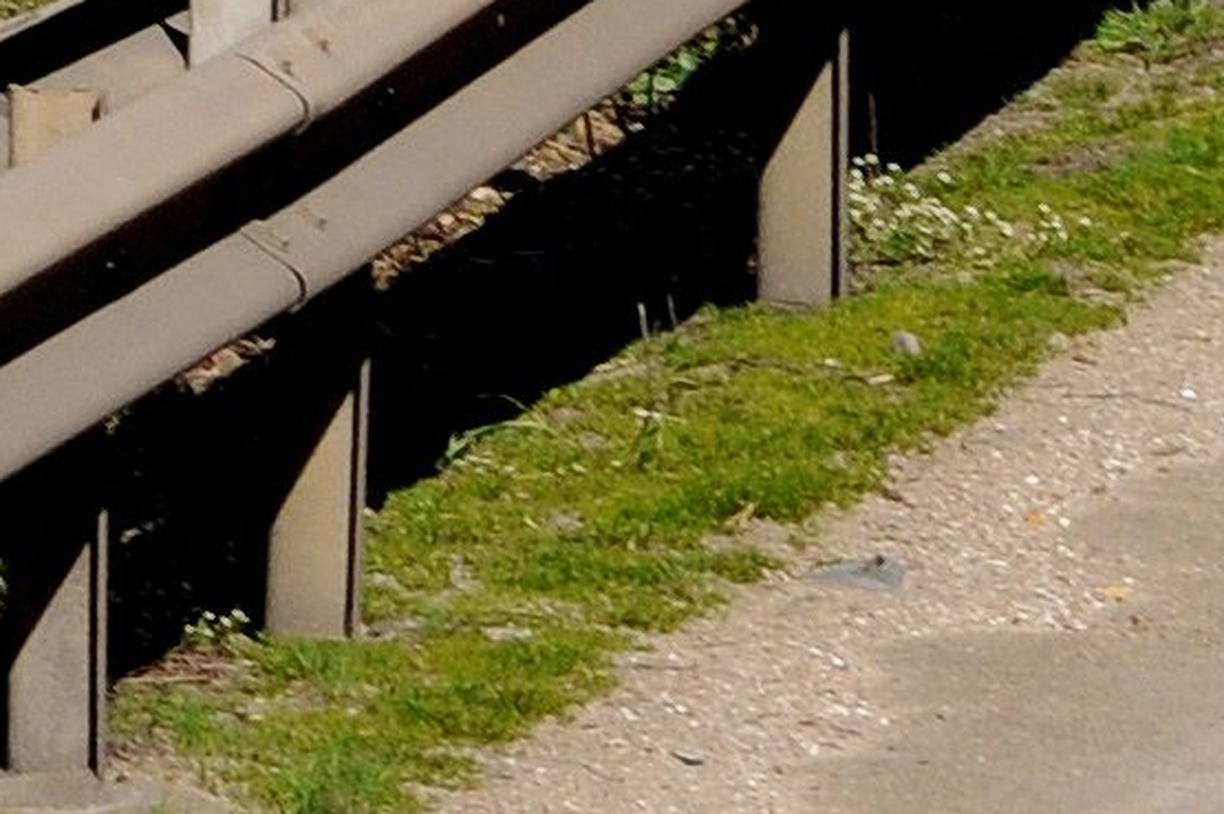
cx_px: 4651
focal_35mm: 1565
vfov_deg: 0.9
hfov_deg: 1.3
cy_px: 1189
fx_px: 53157
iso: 400
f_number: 16
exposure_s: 1/500
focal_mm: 135
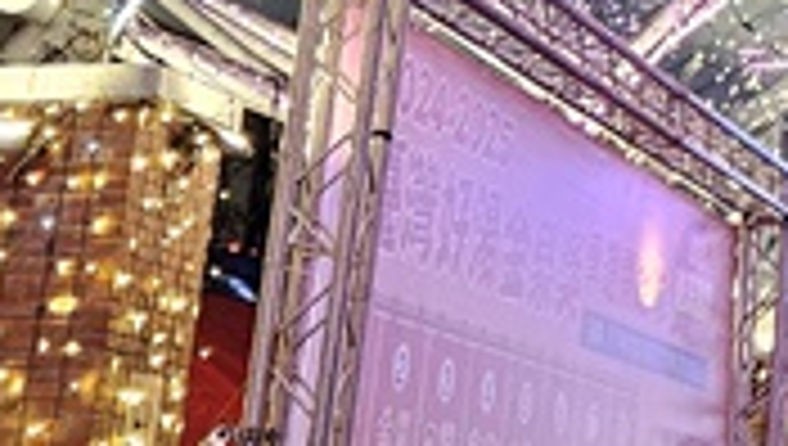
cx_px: 1450
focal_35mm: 143
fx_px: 2992
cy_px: -550
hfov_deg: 13.4
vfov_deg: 8.0
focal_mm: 5.4
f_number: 1.8
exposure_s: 1/120
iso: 400
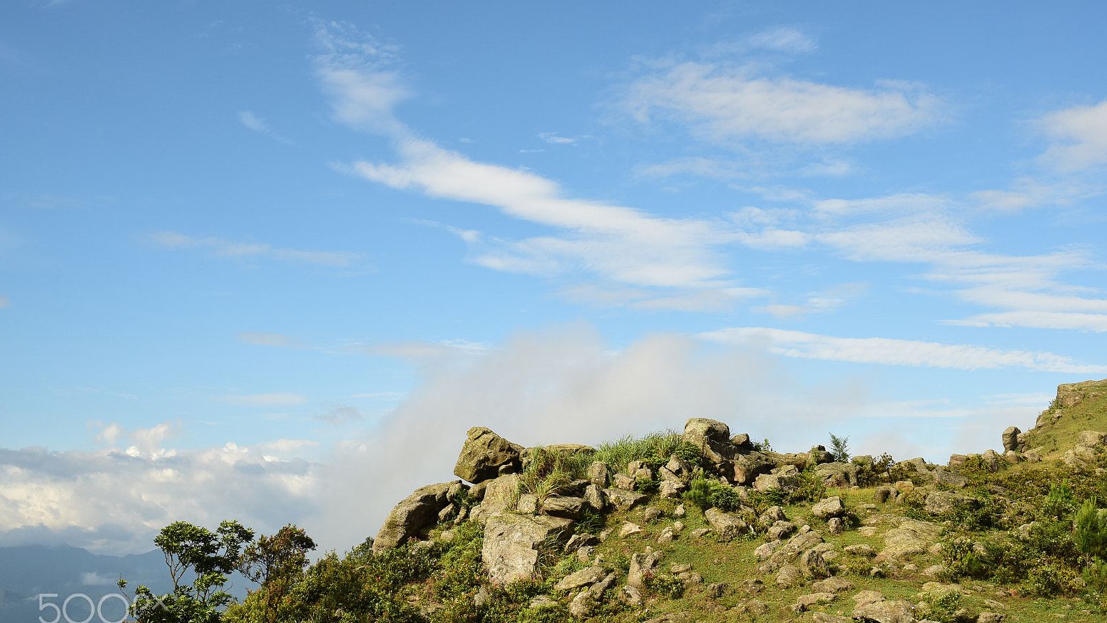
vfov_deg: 30.0
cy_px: 329
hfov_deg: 51.0
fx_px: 1160
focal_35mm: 40
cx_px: 552
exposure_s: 1/400
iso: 200
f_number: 9
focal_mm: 25
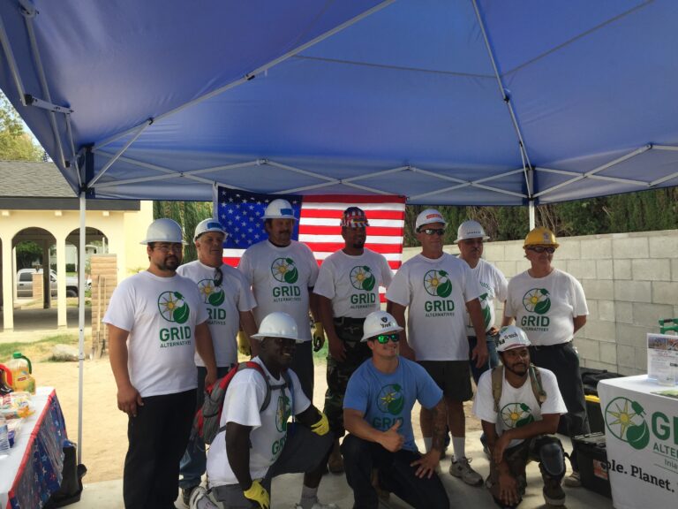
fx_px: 568
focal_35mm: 29
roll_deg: -0.2
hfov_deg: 61.7
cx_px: 339
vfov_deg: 48.2
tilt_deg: -0.3
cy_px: 254
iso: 32
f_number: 2.2
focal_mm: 4.15
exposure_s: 1/520
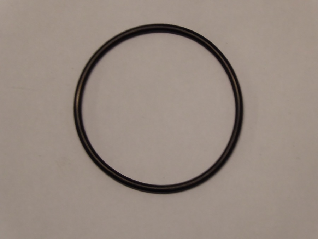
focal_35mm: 313
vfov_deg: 4.7
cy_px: 120
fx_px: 2875
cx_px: 159
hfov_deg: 6.3
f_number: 5.7
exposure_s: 1/50
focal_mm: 50.5
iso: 400
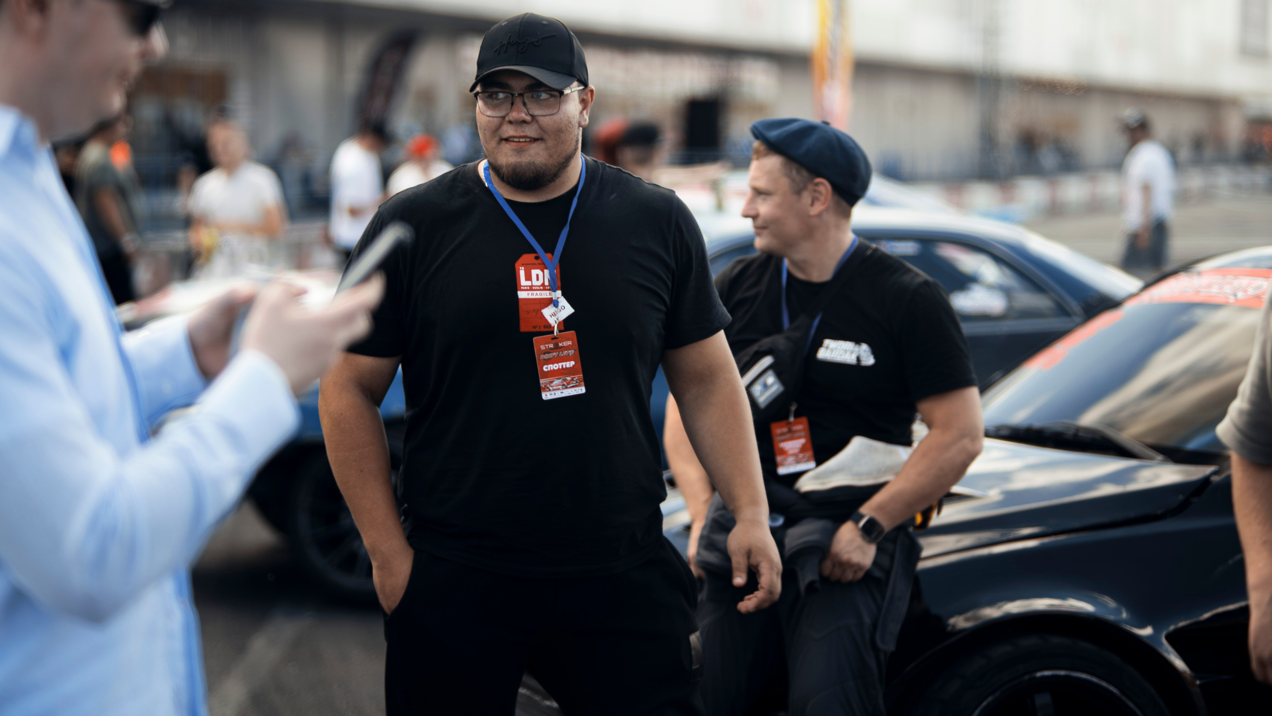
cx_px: 636
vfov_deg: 13.6
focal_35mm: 89
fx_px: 3003
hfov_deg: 23.9
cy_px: 304
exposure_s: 1/250
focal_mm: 85
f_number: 1.8
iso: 100
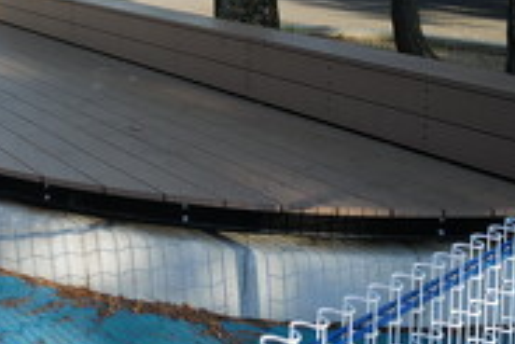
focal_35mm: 61
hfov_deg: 31.7
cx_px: 81
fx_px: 873
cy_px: -1
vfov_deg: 21.5
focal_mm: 28
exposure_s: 1/160
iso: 100
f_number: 4
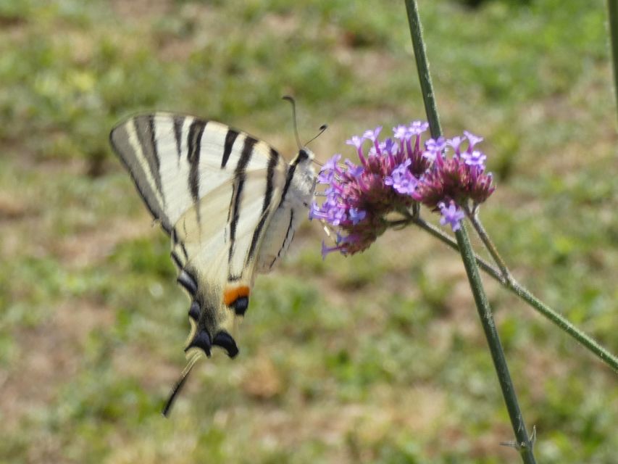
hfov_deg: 18.4
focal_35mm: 107
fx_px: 1911
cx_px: 309
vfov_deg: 13.8
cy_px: 232
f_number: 4.9
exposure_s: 1/125
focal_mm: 19.2
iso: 80
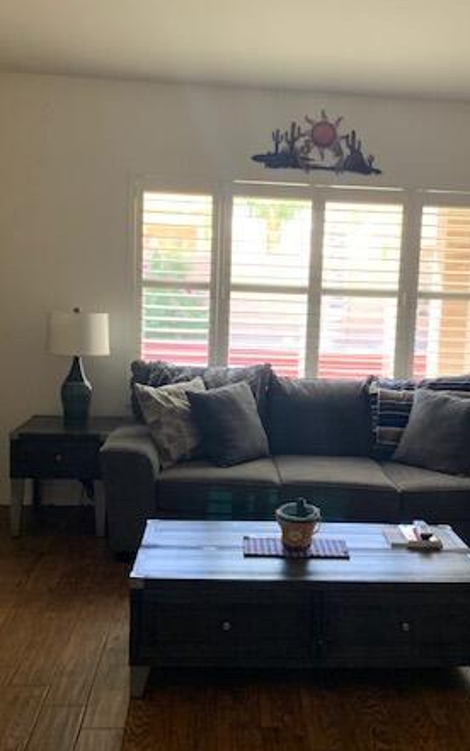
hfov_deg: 31.9
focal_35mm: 40
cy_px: 373
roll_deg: -3.3
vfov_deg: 49.3
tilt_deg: -6.0
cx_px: 286
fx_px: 819
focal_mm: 4.25
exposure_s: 1/60
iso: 320
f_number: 1.8
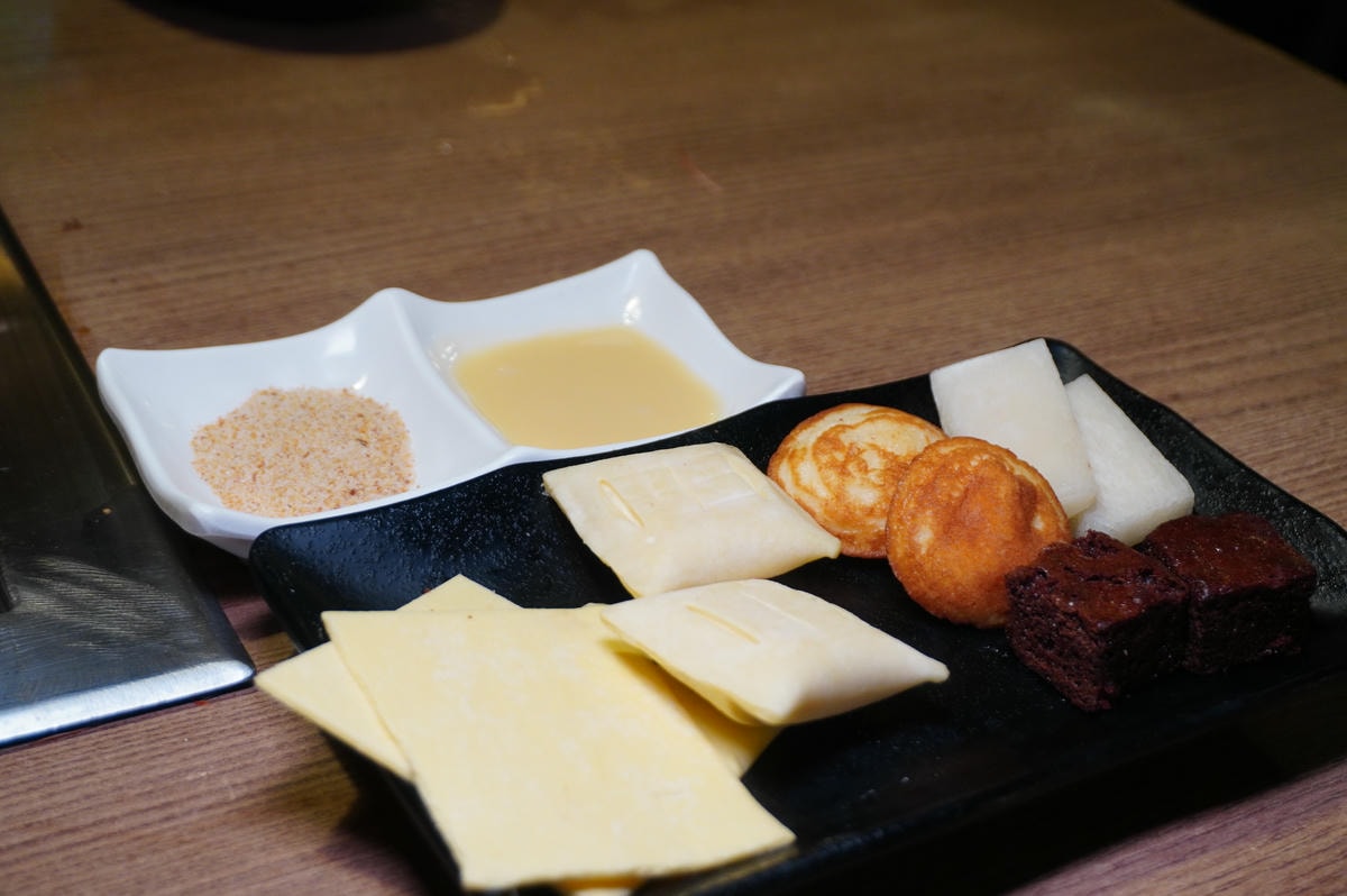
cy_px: 448
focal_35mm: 54
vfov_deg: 25.0
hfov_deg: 36.9
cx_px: 674
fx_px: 2019
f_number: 5.6
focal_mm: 36
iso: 800
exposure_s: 1/60
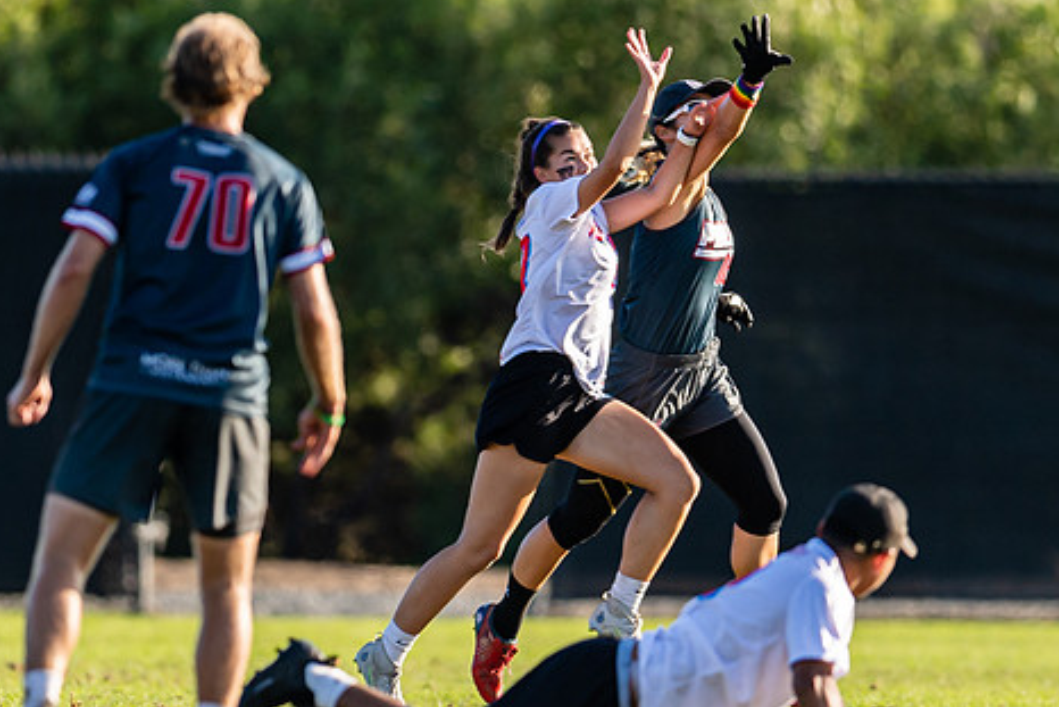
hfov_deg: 1.8
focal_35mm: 1146
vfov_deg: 1.2
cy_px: 319
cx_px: 547
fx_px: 33720
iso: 200
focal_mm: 400
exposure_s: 1/2000
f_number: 2.8
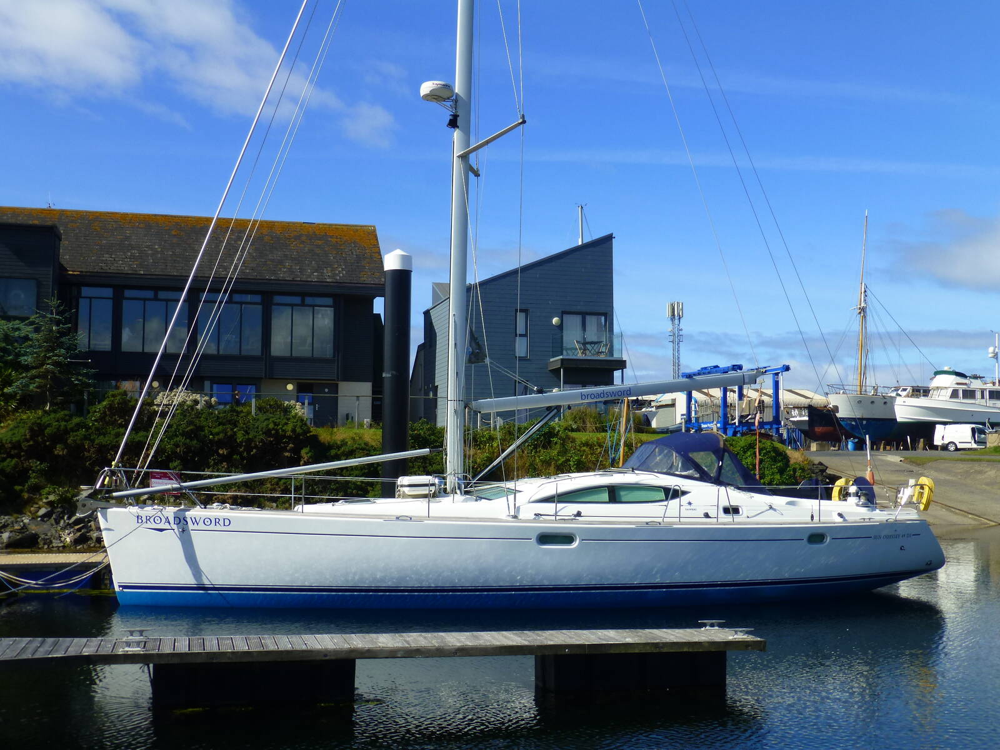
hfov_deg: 45.8
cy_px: 375
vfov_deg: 35.1
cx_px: 500
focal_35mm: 41
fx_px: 1184
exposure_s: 1/1000
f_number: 3.9
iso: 100
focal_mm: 7.4
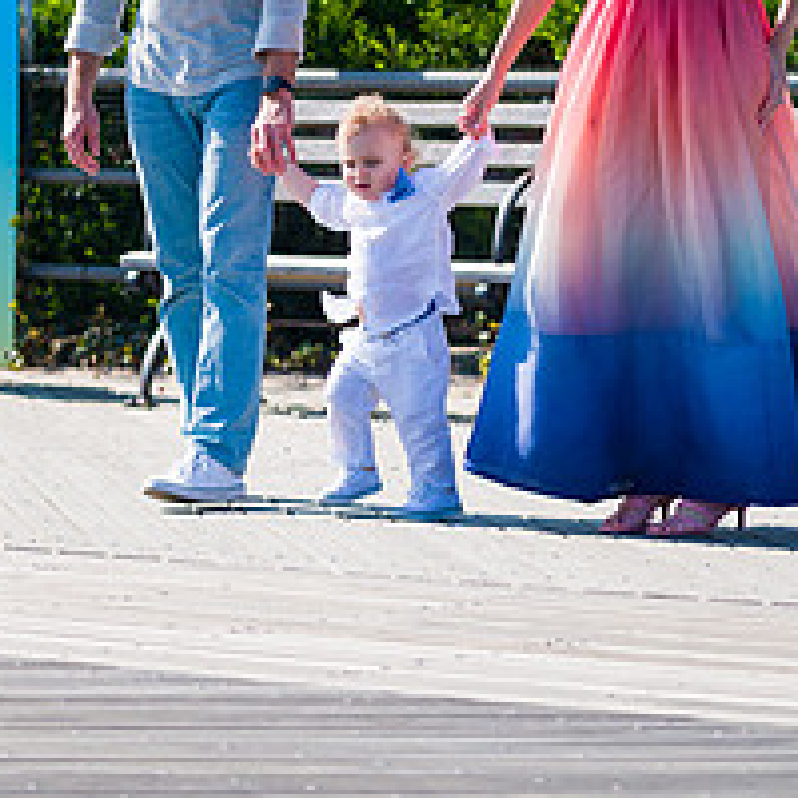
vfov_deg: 7.5
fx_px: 6103
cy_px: 32
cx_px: 527
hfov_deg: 7.5
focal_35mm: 234
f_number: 3.2
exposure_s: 1/2500
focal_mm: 95
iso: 200
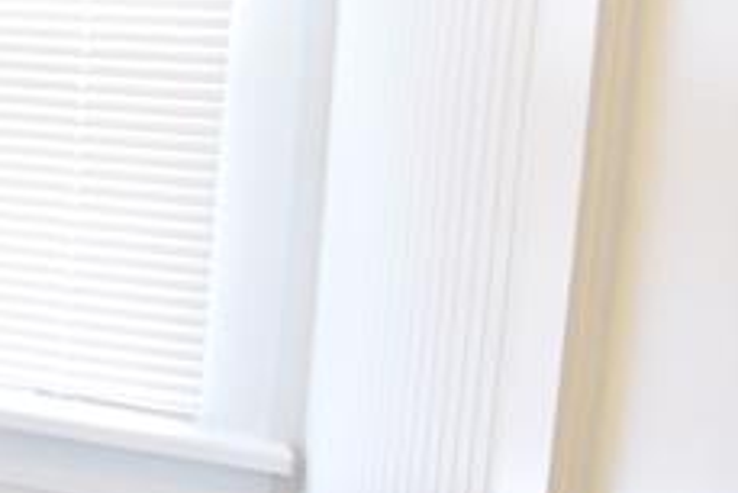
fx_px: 1374
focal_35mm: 67
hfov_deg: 18.0
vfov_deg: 19.7
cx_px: -802
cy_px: -10
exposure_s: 1/15
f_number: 6.3
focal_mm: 10
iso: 400
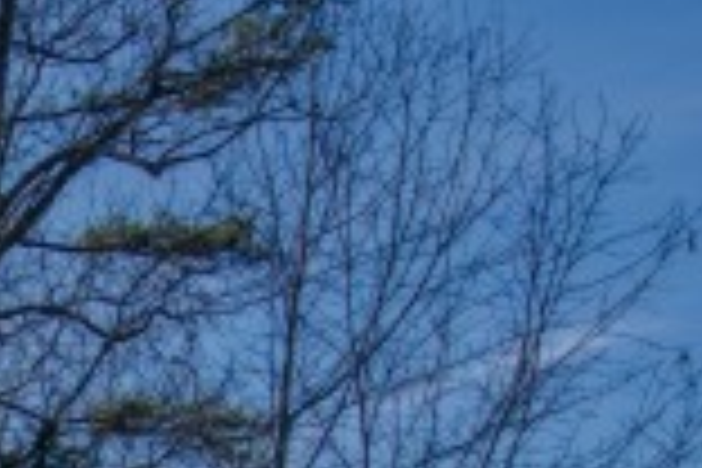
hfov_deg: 17.0
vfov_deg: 11.4
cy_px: 1022
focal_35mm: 105
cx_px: -450
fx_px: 2047
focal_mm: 16
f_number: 5.6
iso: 100
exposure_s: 1/80
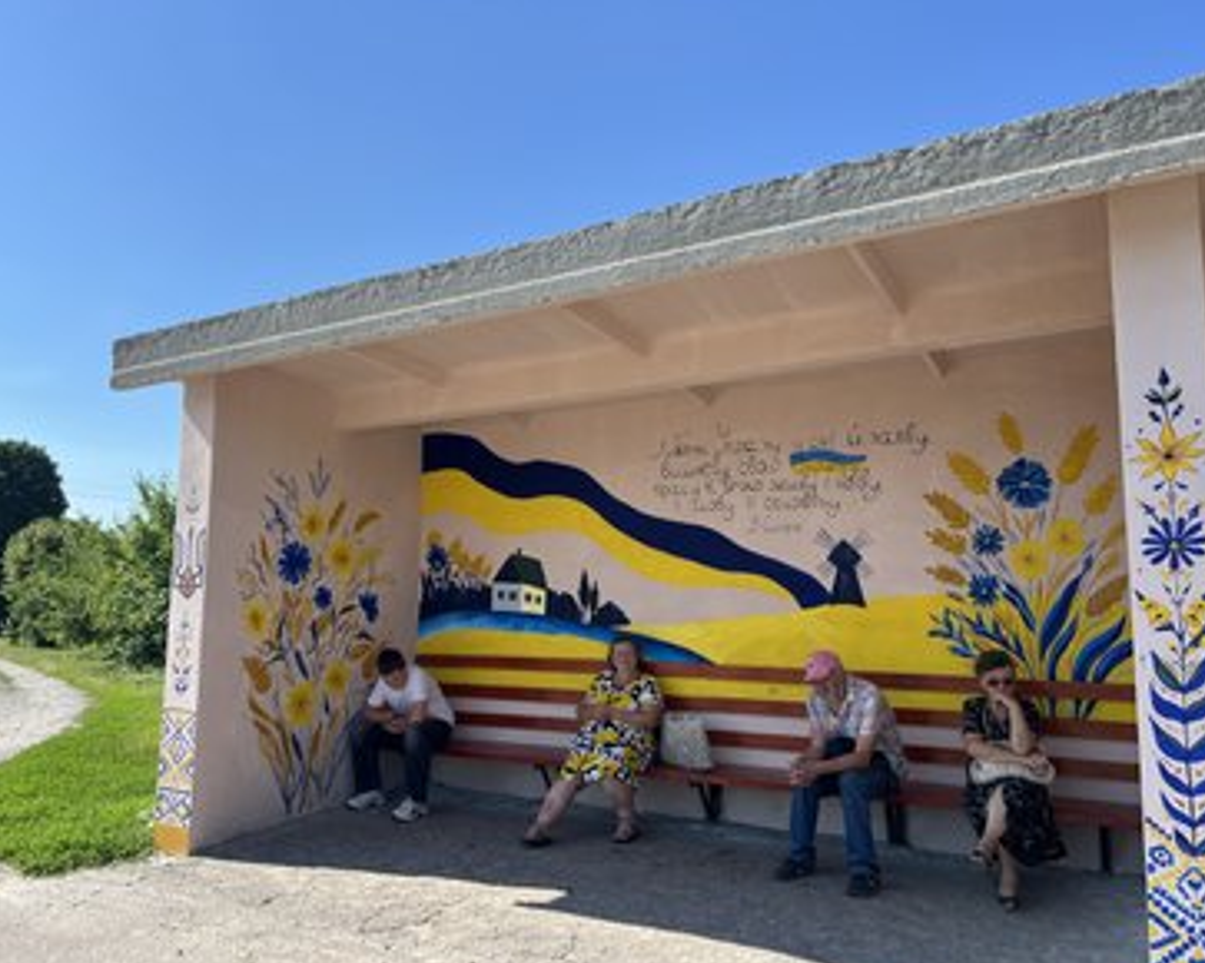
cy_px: 488
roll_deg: +0.0
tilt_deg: +6.8
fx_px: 998
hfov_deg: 62.1
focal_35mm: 28
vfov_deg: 51.5
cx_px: 551
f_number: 1.5
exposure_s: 1/2571
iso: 50
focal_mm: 5.7
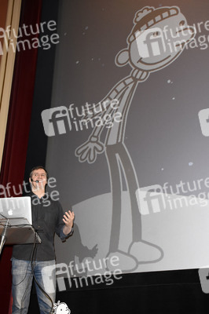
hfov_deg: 28.0
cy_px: 157
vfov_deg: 41.1
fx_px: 419
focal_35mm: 48
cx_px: 104
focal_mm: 32
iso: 3200
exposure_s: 1/100
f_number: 6.3
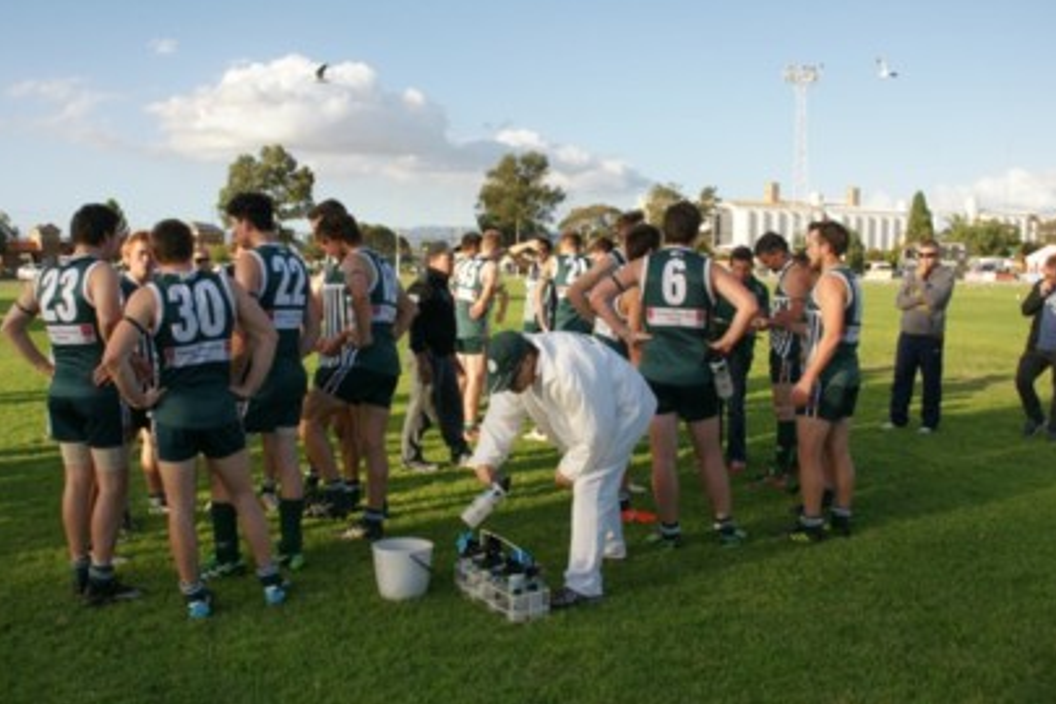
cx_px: 475
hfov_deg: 61.8
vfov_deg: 43.6
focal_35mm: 30
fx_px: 880
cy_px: 347
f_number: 10
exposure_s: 1/200
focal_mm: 18
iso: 200
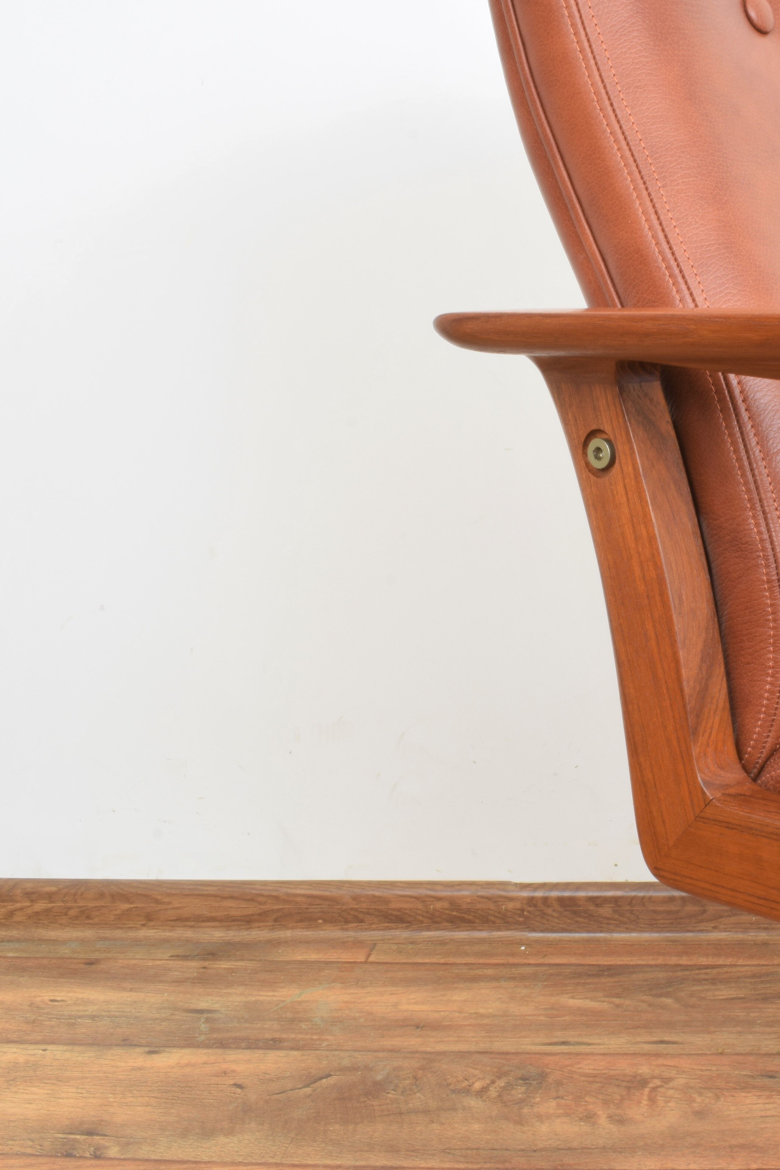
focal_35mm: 42
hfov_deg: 30.4
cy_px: 585
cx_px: 712
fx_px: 1365
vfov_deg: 46.4
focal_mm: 18
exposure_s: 5
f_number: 22
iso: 100
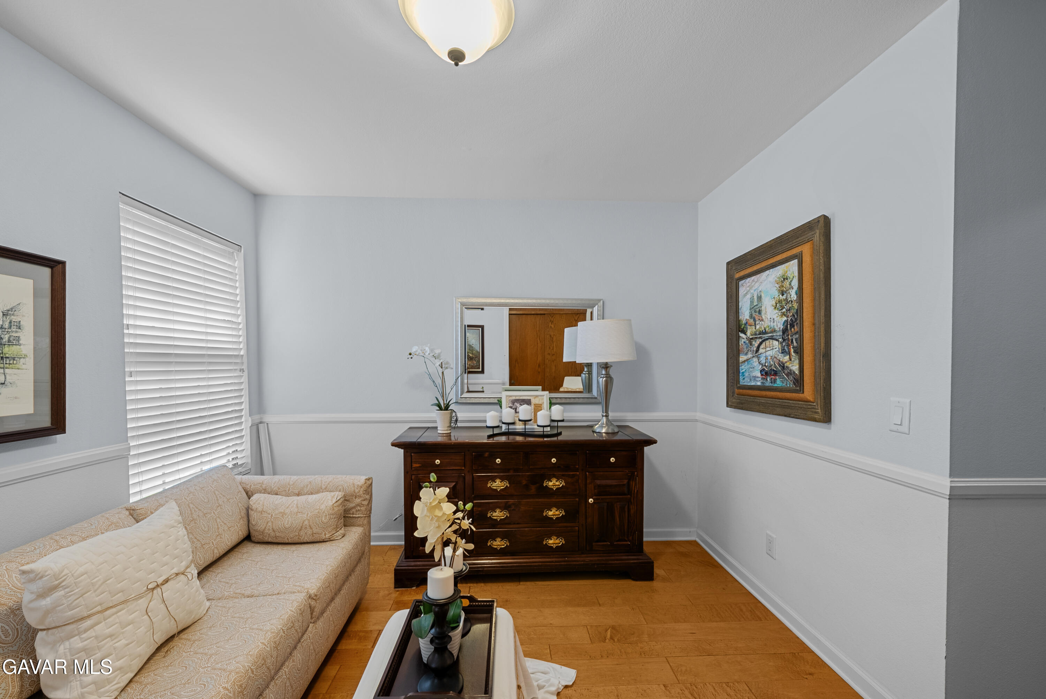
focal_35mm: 13
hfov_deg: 108.3
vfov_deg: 85.5
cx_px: 523
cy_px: 350
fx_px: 378
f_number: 8
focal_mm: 13
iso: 100
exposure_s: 1
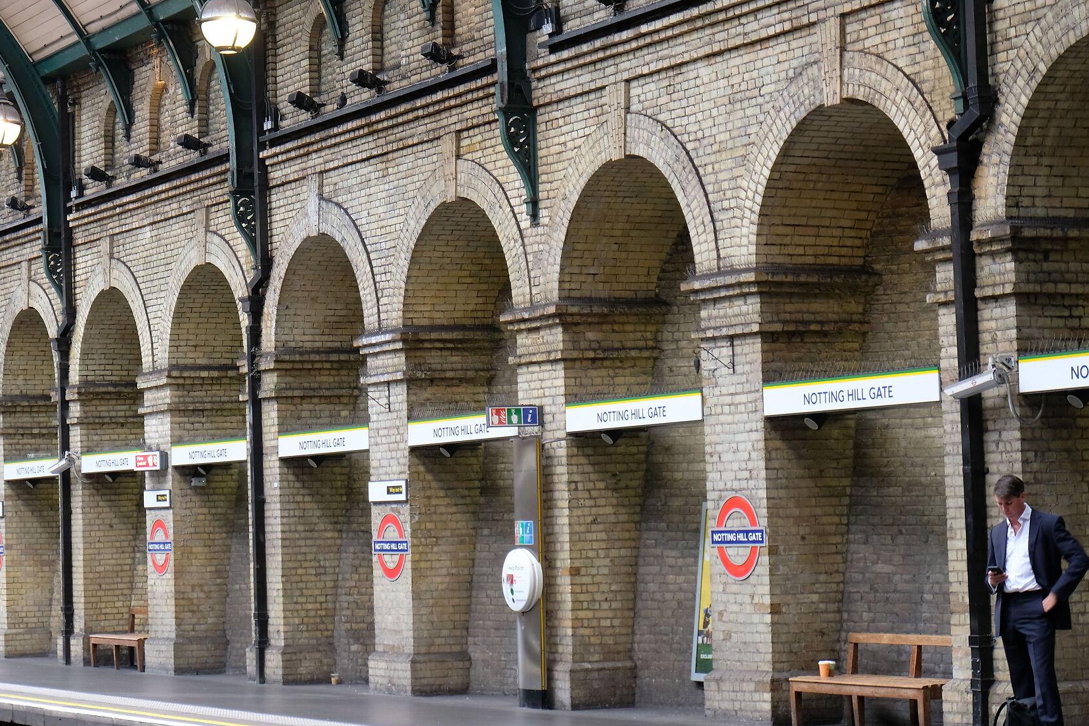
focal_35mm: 97
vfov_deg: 14.1
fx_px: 2934
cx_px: 361
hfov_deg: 21.0
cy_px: 311
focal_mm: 44.4
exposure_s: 1/10
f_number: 8
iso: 500
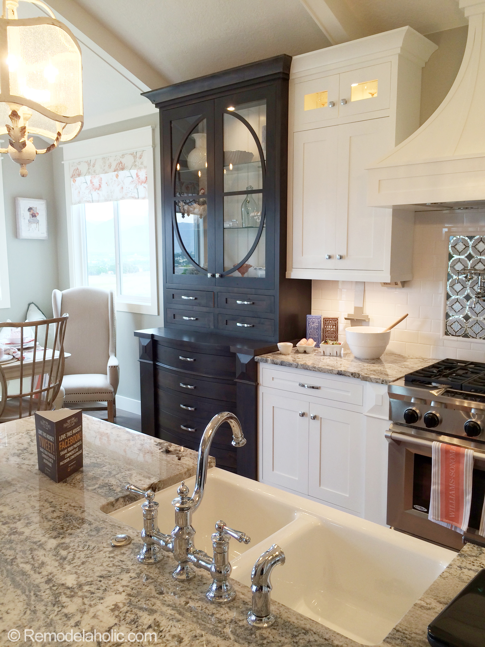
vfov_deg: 60.0
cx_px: 242
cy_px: 324
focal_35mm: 30
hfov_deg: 46.8
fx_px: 560
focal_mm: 4.12
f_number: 2.2
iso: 50
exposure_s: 1/60
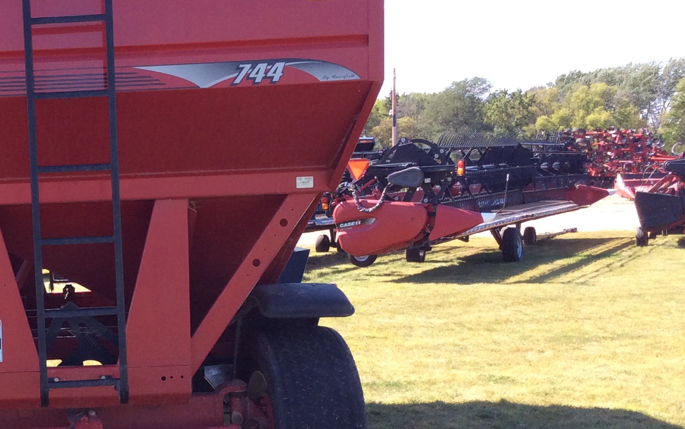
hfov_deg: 29.1
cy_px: 309
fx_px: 1251
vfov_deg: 19.3
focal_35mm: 67
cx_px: 35
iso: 32
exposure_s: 1/389
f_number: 2.4
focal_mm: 3.3
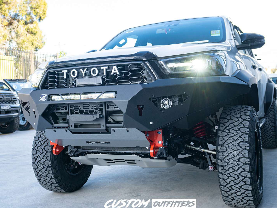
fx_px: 280
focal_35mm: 35
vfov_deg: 40.7
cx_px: 150
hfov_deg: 52.6
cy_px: 99
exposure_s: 1/60
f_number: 4
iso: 100
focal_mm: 29
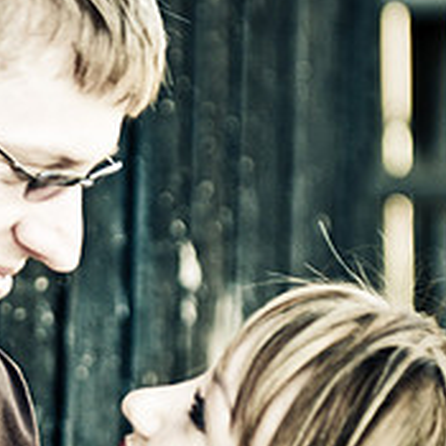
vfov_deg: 7.6
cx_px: 83
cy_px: 308
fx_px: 3338
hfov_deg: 7.6
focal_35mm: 229
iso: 160
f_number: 2.8
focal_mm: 70
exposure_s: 1/125
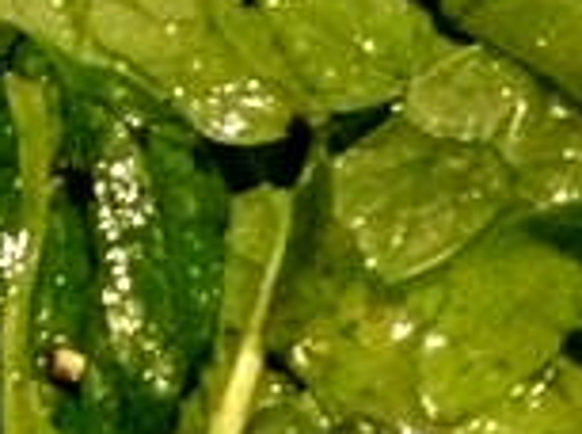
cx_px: -871
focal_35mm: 235
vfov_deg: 6.3
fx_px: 3942
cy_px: 76
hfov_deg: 7.8
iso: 640
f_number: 2.4
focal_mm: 4.28
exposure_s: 1/15
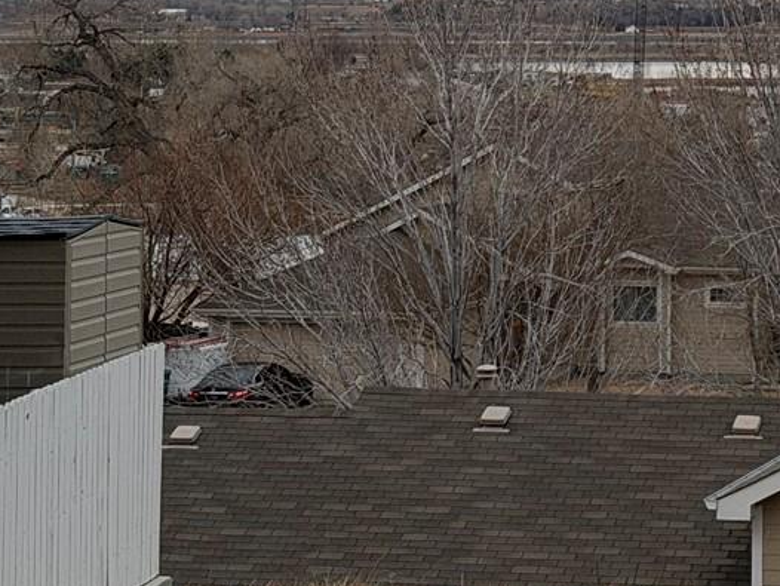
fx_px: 3291
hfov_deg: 13.2
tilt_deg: +0.9
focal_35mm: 146
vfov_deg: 10.0
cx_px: 902
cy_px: -71
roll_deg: +0.6
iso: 64
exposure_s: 1/7874
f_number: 1.78
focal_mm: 6.76
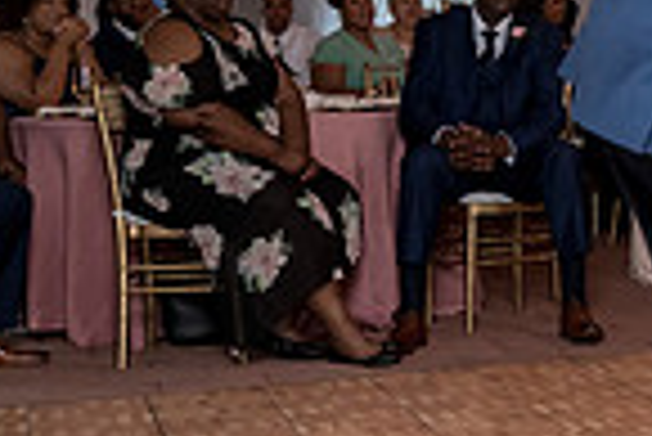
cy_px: 42
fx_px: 1940
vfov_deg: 12.7
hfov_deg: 16.6
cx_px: 1096
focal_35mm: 107
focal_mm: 24
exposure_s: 1/200
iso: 2000
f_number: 4
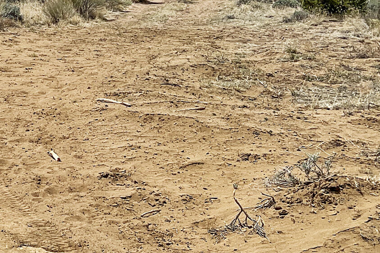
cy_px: -64
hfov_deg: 18.2
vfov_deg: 13.8
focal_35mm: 96
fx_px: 1013
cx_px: -239
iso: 50
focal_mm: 5.7
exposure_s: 1/7500
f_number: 1.5
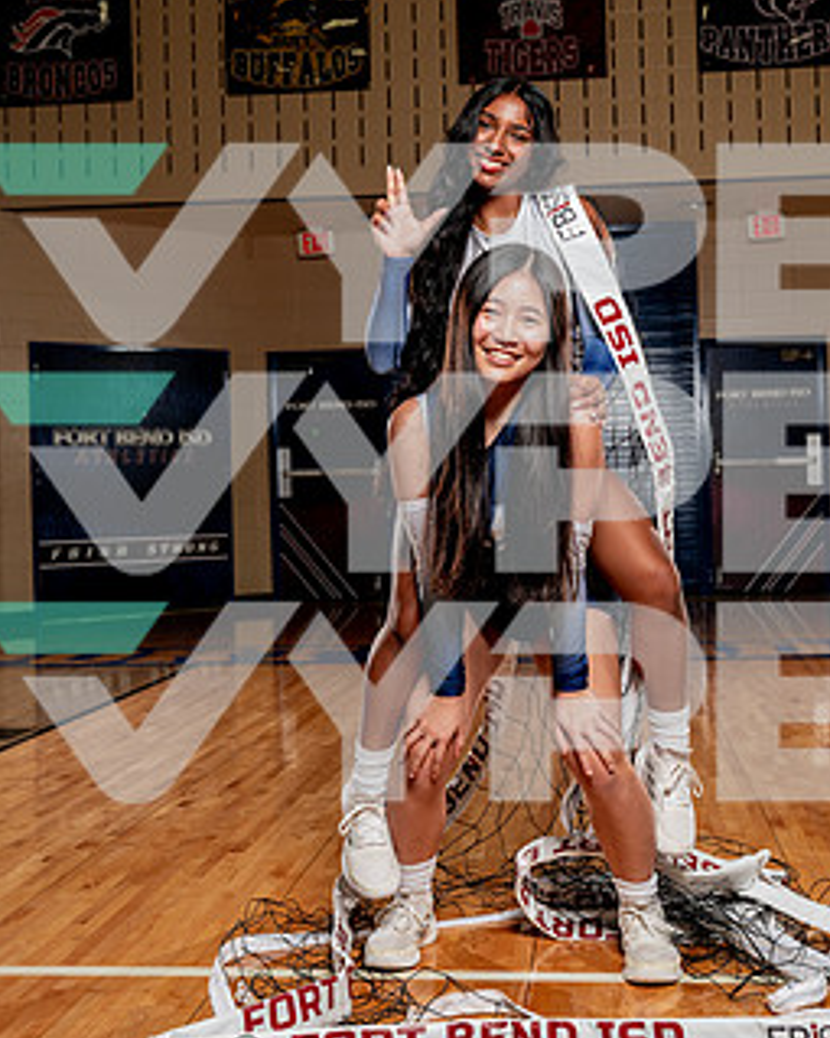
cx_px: 459
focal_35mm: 49
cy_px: 475
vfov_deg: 38.0
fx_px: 1505
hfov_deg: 30.8
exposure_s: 1/250
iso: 200
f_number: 5.6
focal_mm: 37
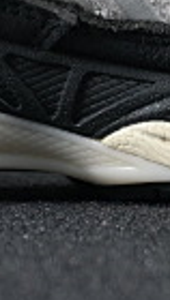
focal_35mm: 369
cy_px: -179
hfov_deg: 3.3
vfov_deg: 5.8
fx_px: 2950
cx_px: 101
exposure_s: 1/125
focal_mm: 41
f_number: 5.6
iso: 720
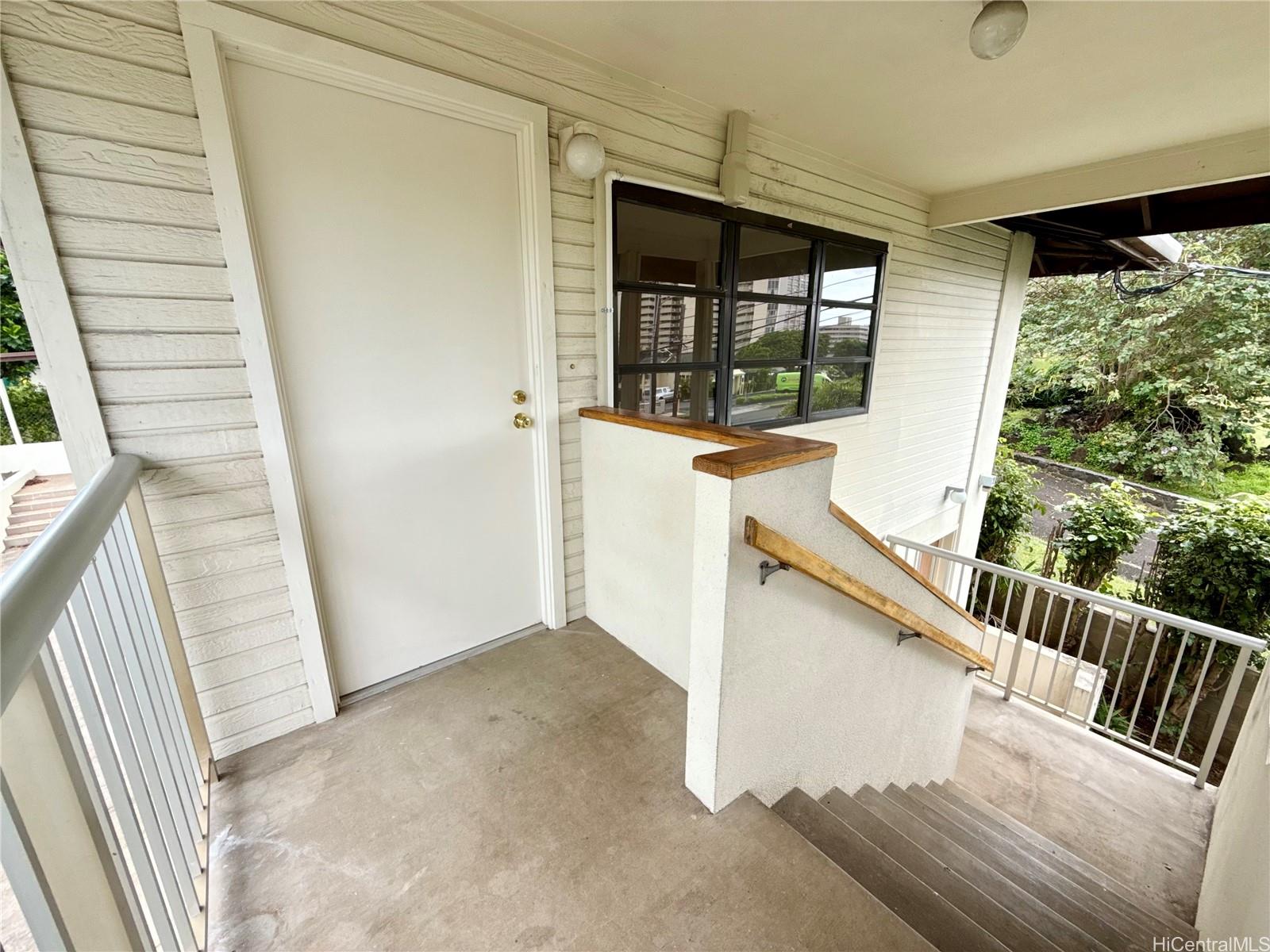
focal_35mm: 14
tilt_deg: -14.2
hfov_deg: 102.1
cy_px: 476
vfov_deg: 85.7
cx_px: 635
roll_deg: +0.2
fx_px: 514
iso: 50
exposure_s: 1/324
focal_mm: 2.22
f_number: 2.2
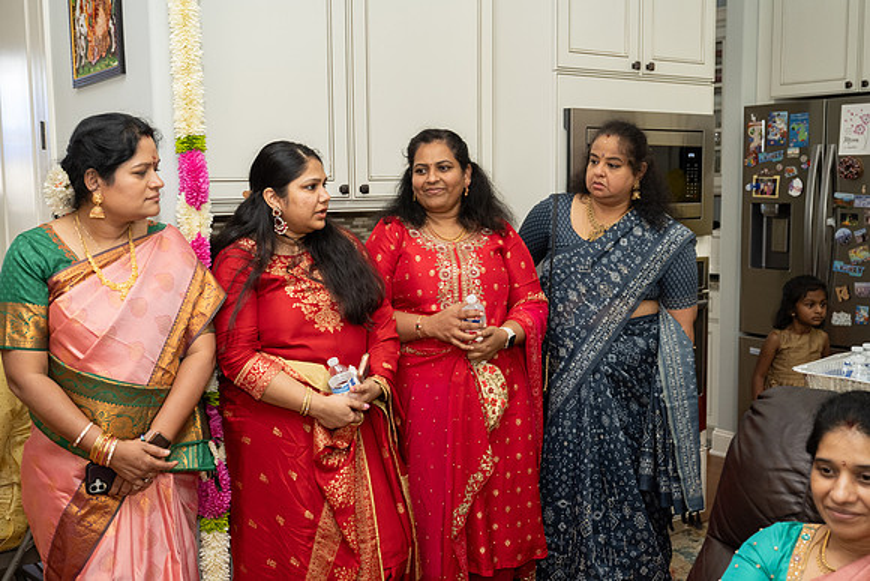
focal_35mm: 40
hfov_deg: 48.8
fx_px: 959
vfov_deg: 33.7
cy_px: 290
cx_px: 435
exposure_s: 1/160
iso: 1000
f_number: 4
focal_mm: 39
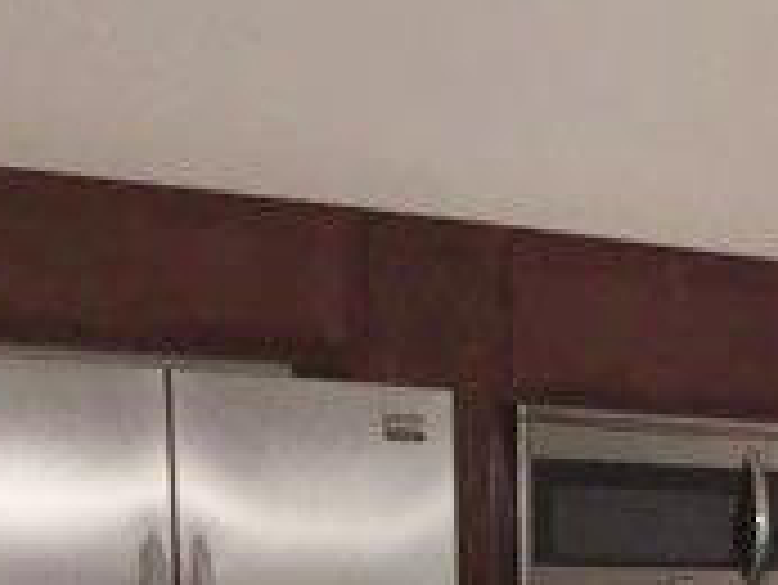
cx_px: 1160
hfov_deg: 16.7
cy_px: 986
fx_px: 2407
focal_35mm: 107
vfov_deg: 12.8
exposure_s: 1/16
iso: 100
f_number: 2.2
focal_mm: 4.15
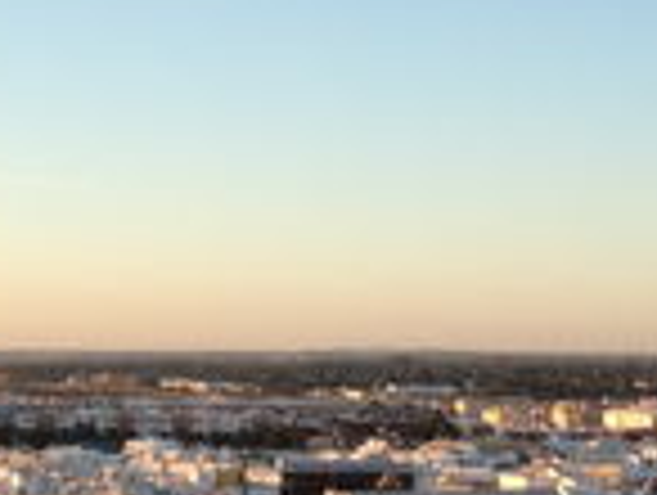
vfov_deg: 12.9
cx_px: 369
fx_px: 2186
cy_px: 207
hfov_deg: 17.1
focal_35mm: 115
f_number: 2.4
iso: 64
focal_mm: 4.28
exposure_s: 1/383
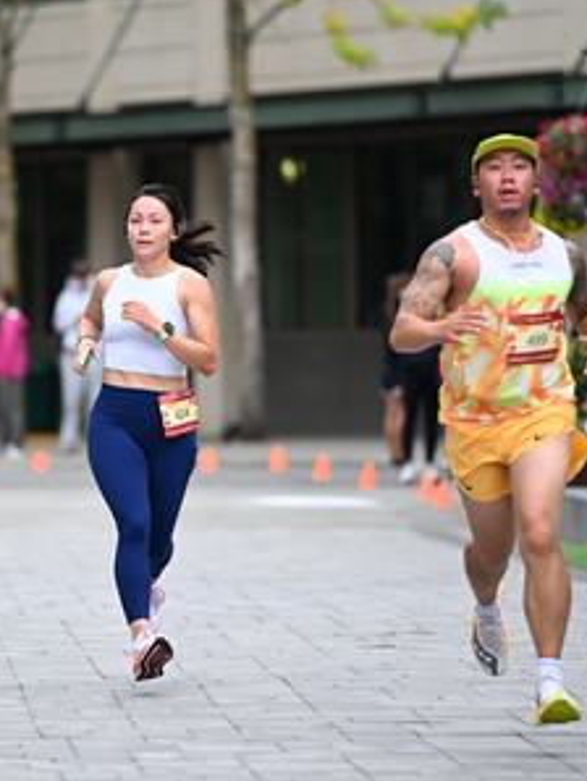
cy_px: 330
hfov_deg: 4.2
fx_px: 8015
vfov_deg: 5.6
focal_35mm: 355
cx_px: 164
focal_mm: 200
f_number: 2.8
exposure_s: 1/2000
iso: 640
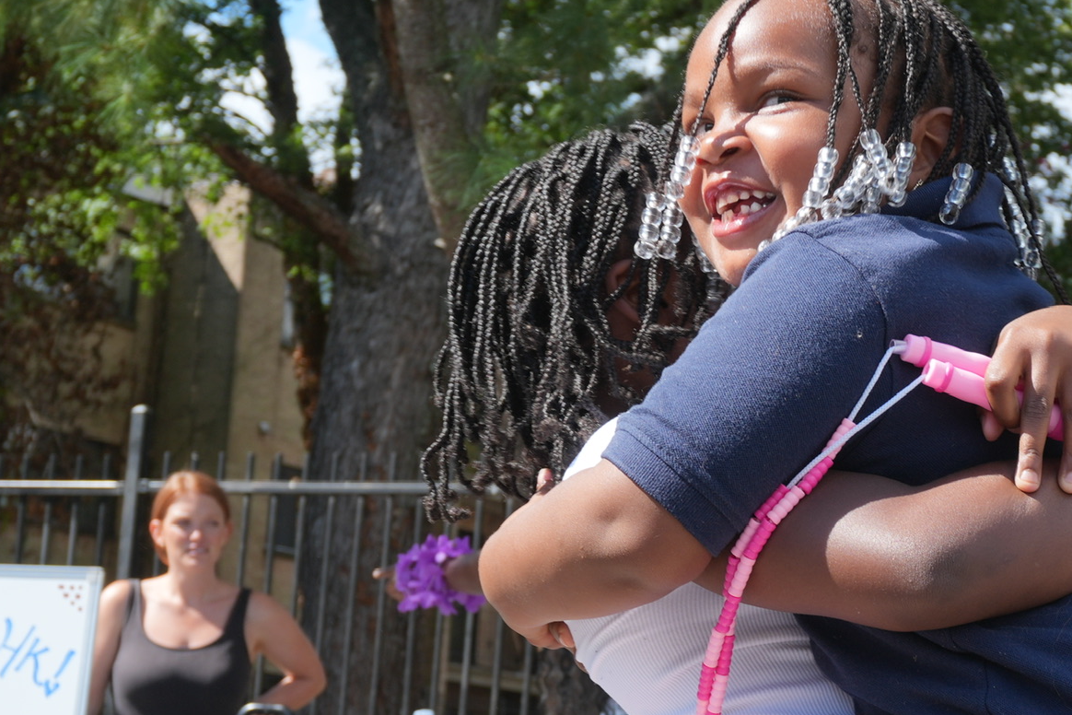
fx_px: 2918
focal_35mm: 98
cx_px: 844
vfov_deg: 13.9
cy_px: 623
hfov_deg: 20.6
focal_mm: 33
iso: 100
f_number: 7.1
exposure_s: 1/200
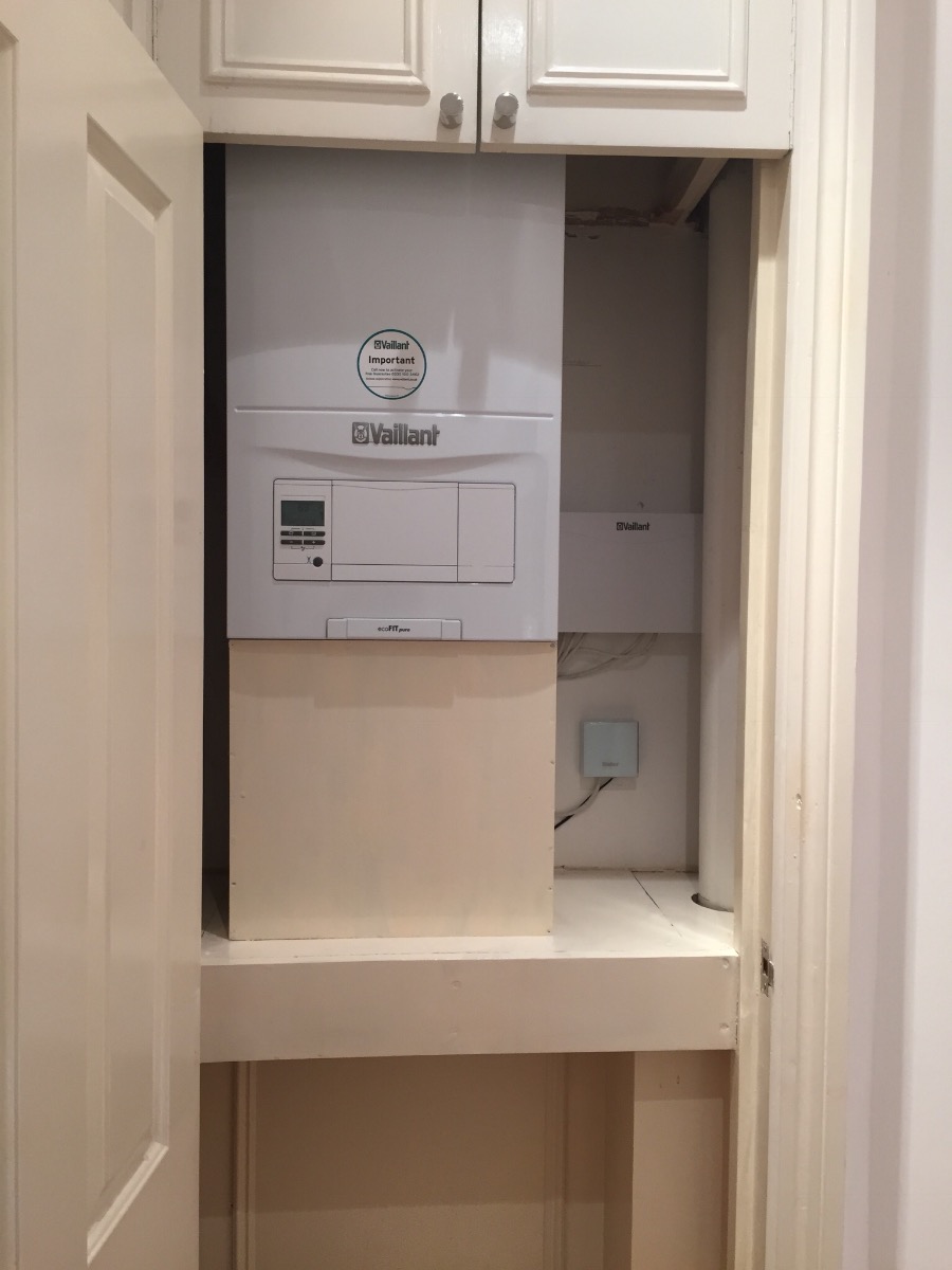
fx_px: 1063
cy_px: 635
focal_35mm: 29
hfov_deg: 48.2
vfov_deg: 61.7
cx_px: 476
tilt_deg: -1.3
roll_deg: -0.5
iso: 80
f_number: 2.2
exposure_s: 1/33
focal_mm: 4.15
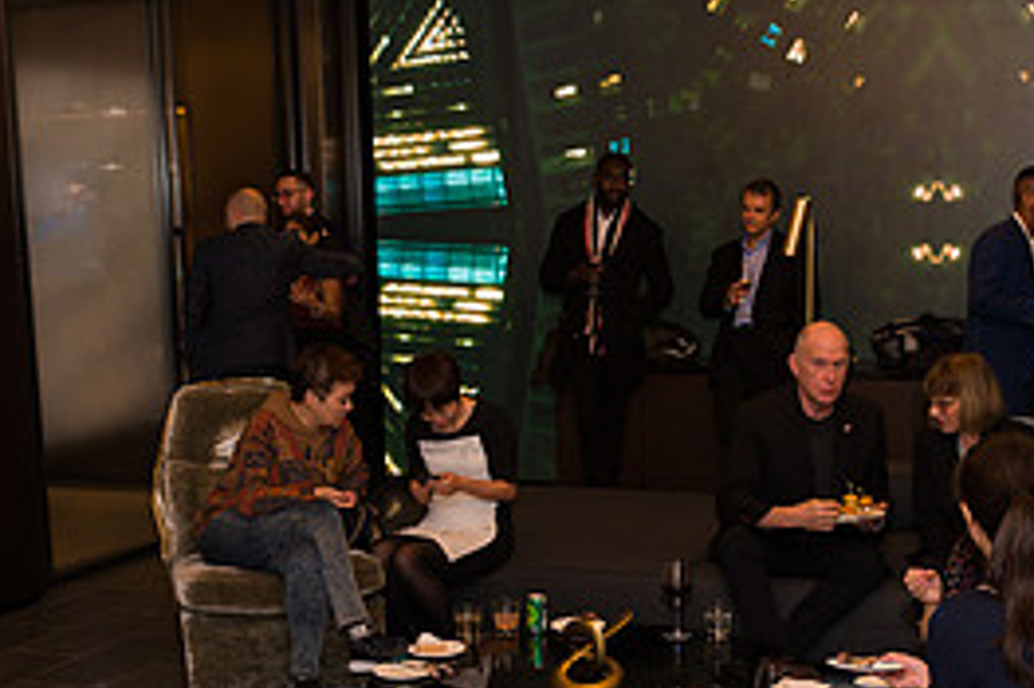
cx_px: 590
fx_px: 1521
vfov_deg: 25.2
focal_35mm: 53
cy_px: 499
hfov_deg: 37.5
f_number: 3.2
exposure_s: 1/160
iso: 400
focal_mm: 24
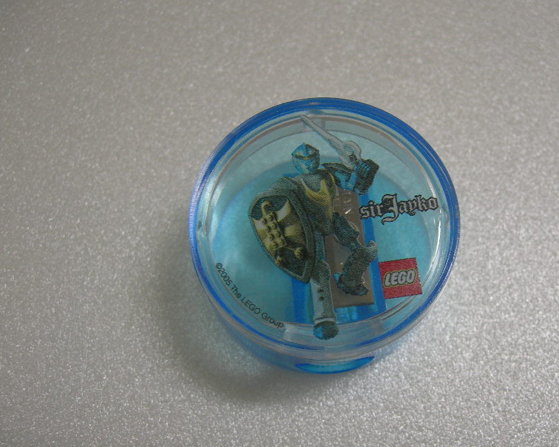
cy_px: 229
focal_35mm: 46
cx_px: 334
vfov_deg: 32.8
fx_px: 761
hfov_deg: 40.2
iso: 50
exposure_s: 1/10.8
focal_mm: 7.8
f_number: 2.8
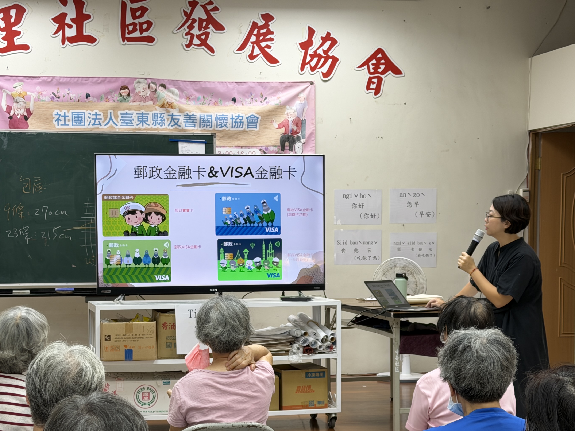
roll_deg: +0.9
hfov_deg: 27.3
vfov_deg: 20.6
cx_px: 228
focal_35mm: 71
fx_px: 1179
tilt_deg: -3.1
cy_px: 312
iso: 50
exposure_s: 1/60
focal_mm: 6.76
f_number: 1.78
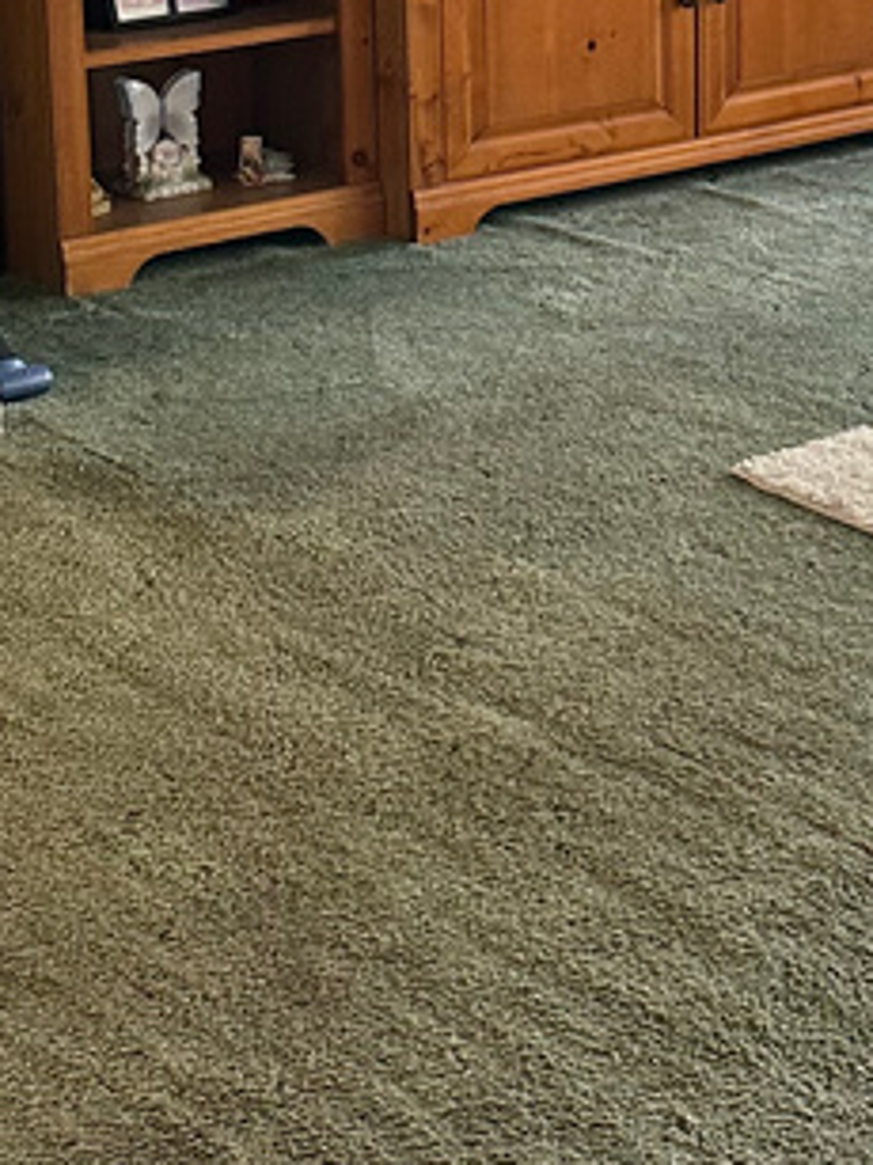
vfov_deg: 20.7
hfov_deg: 14.9
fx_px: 3028
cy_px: -118
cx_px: 1416
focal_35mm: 90
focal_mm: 6.86
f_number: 1.78
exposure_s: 1/60
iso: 160
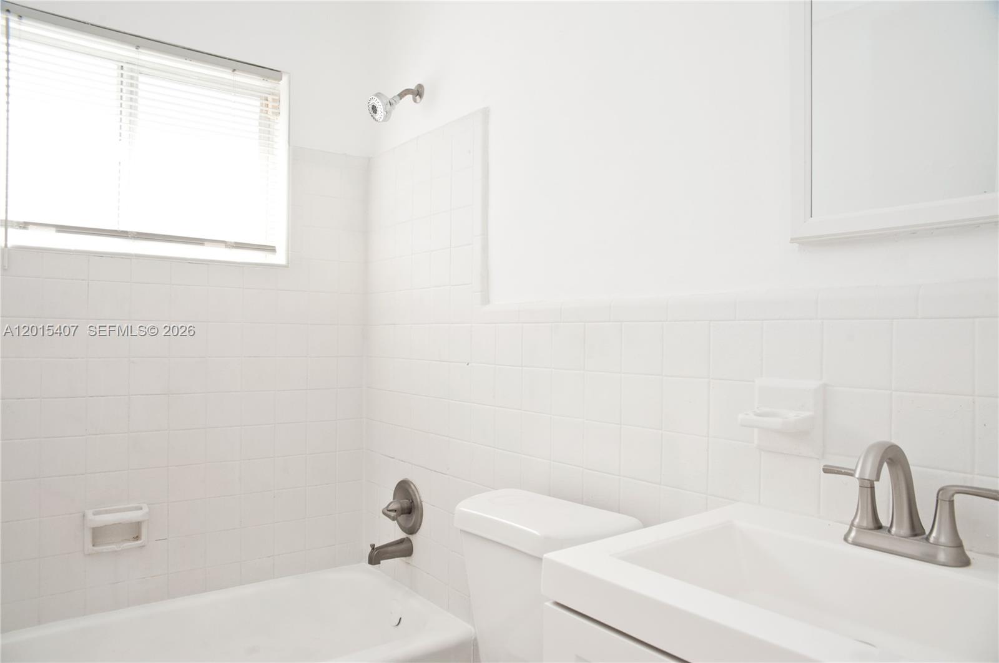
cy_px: 332
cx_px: 500
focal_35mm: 24
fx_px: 665
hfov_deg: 73.8
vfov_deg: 53.0
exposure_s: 1/100
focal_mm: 24
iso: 400
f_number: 8
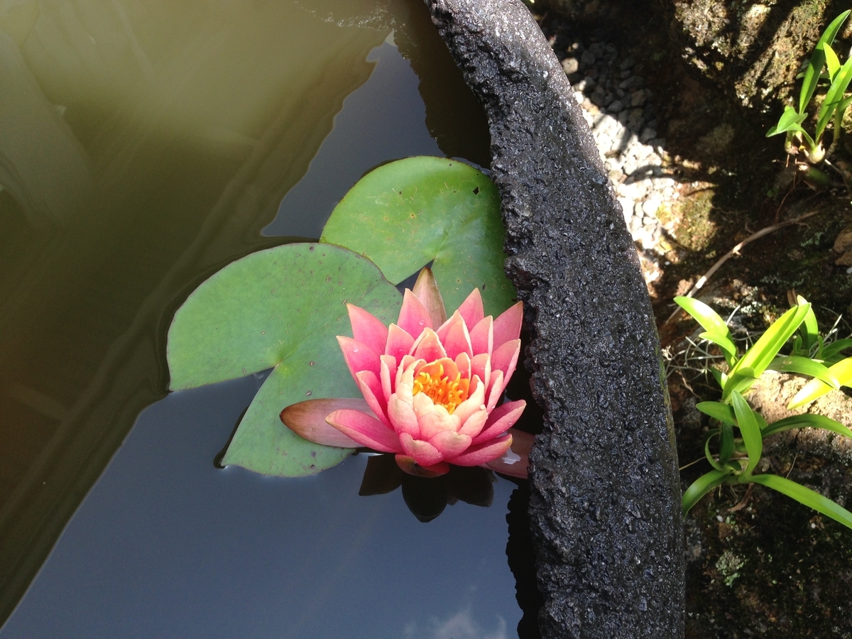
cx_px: 426
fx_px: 812
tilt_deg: -66.4
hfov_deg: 55.4
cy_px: 320
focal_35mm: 33
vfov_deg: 42.9
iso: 50
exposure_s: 1/240
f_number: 2.4
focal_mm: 4.12
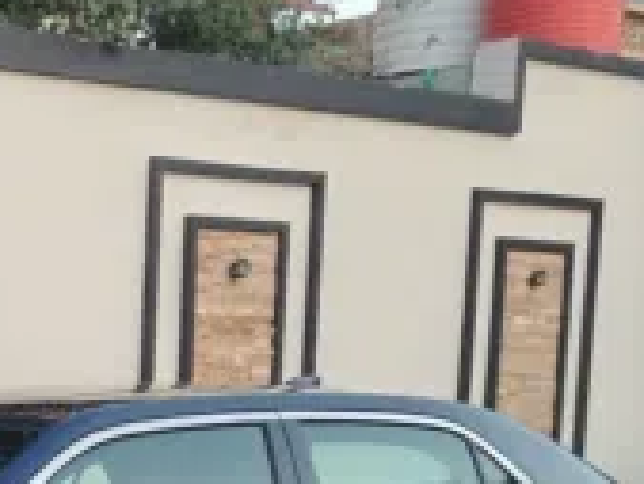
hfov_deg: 19.7
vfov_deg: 15.2
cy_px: 705
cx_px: -206
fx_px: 1694
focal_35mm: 91
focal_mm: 5.25
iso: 441
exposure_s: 1/50
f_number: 1.75
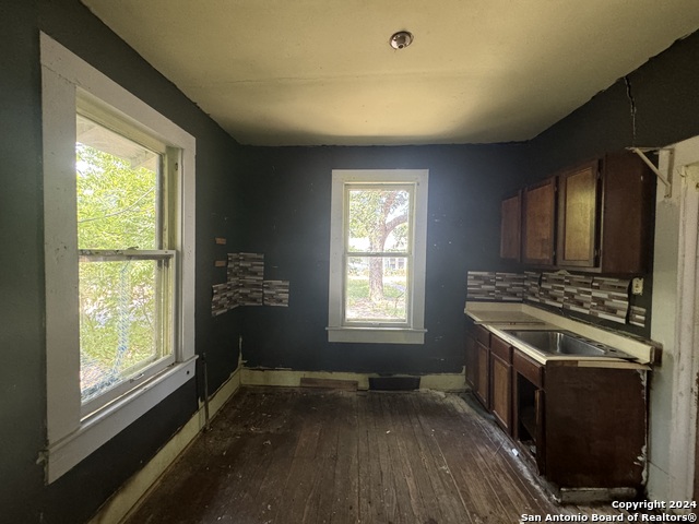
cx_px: 350
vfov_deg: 85.7
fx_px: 283
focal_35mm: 14
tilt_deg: -1.4
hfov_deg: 102.1
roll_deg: -0.4
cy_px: 262
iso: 500
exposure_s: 1/60
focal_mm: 2.22
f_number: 2.2
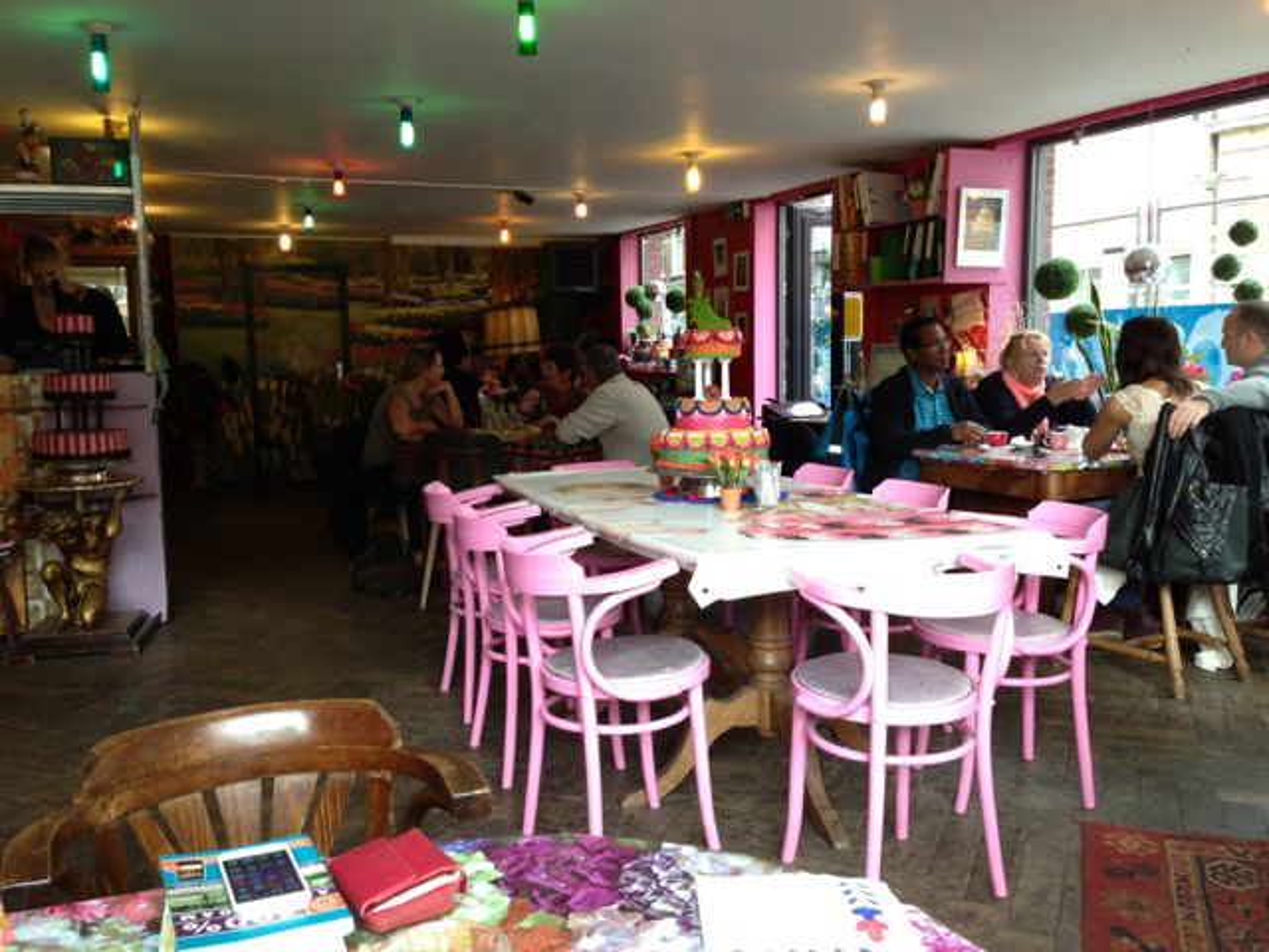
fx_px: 1210
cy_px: 476
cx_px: 634
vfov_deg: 42.9
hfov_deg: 55.4
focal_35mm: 33
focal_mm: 4.13
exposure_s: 1/40
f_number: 2.4
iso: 80
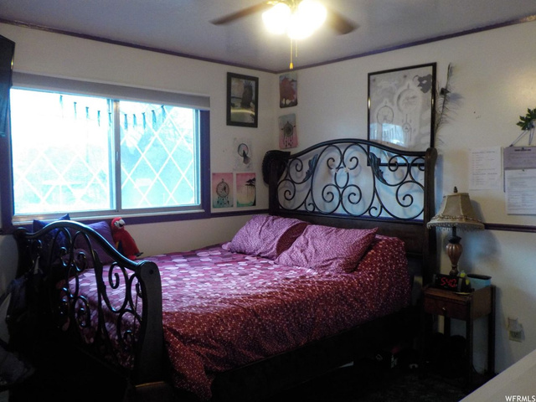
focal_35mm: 30
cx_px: 268
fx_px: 465
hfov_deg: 60.0
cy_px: 201
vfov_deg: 46.8
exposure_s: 1/30
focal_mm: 4.1
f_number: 3.3
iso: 320
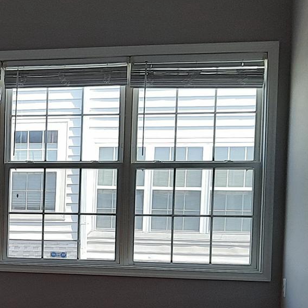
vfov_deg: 21.4
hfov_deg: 20.0
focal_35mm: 80
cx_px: -88
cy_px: 247
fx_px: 805
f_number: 2
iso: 40
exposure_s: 1/120
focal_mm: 4.6
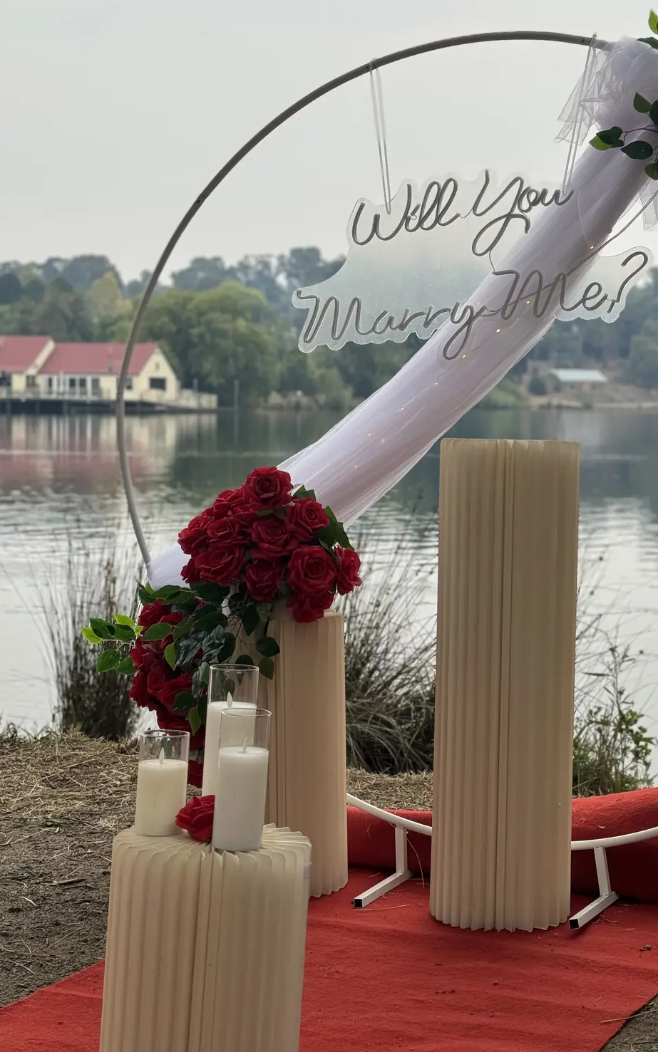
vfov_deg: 32.9
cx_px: 478
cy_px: 450
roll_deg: -0.9
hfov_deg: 20.8
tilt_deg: -1.7
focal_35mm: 62
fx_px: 1779
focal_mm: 6.86
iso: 64
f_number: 1.78
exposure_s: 1/939
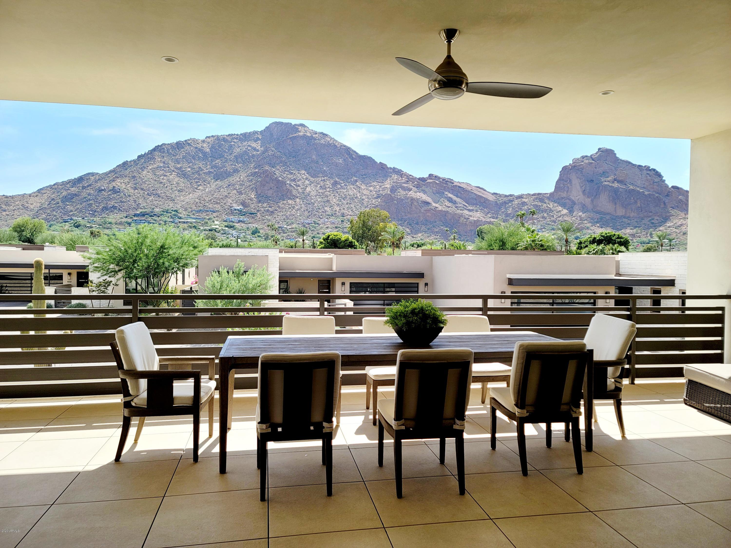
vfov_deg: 54.9
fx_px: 528
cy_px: 274
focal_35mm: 25
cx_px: 366
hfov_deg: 69.4
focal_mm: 7
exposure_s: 1/836
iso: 20
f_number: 1.8
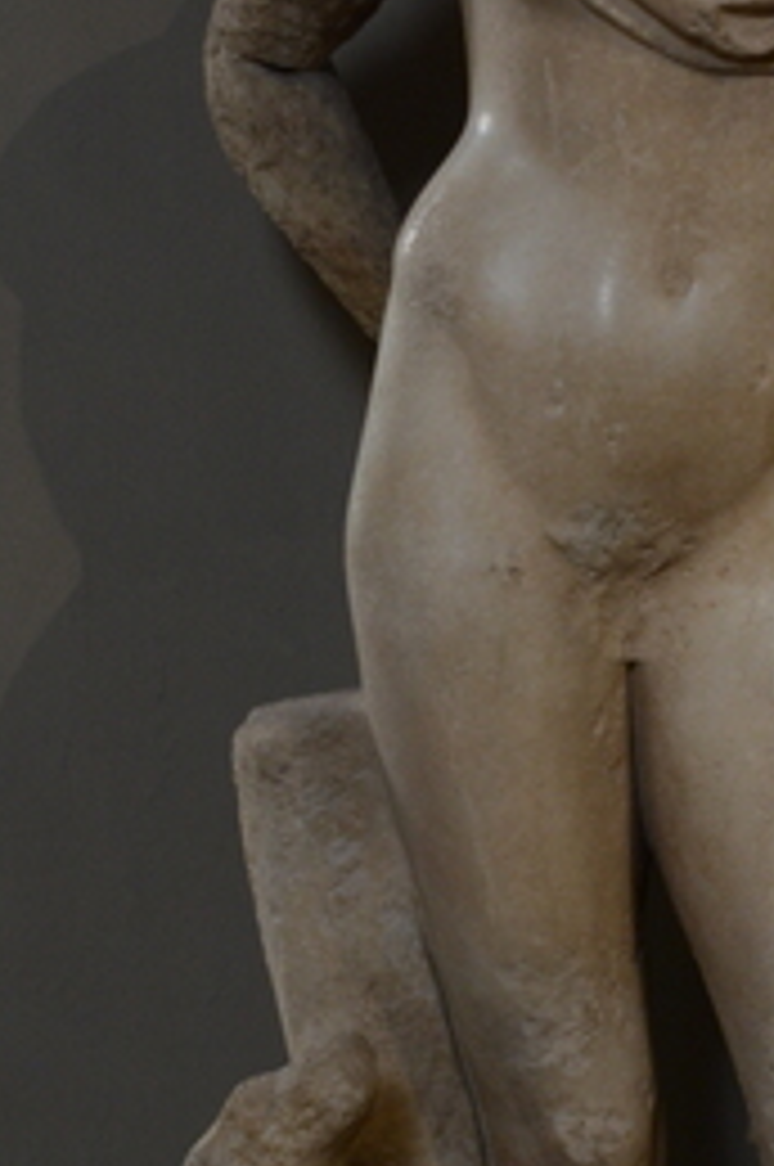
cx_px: 716
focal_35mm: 119
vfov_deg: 17.1
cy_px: 828
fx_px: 3857
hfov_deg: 11.4
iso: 1000
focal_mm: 31
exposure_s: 1/13
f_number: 4
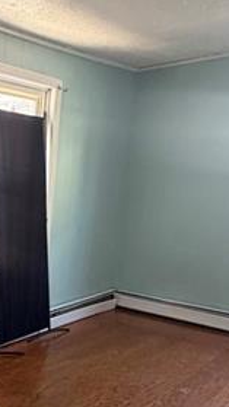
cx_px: -34
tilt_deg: -16.3
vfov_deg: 46.7
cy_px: 302
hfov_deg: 25.8
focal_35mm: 42
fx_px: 453
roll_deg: -1.8
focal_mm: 2.22
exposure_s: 1/63
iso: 320
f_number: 2.2
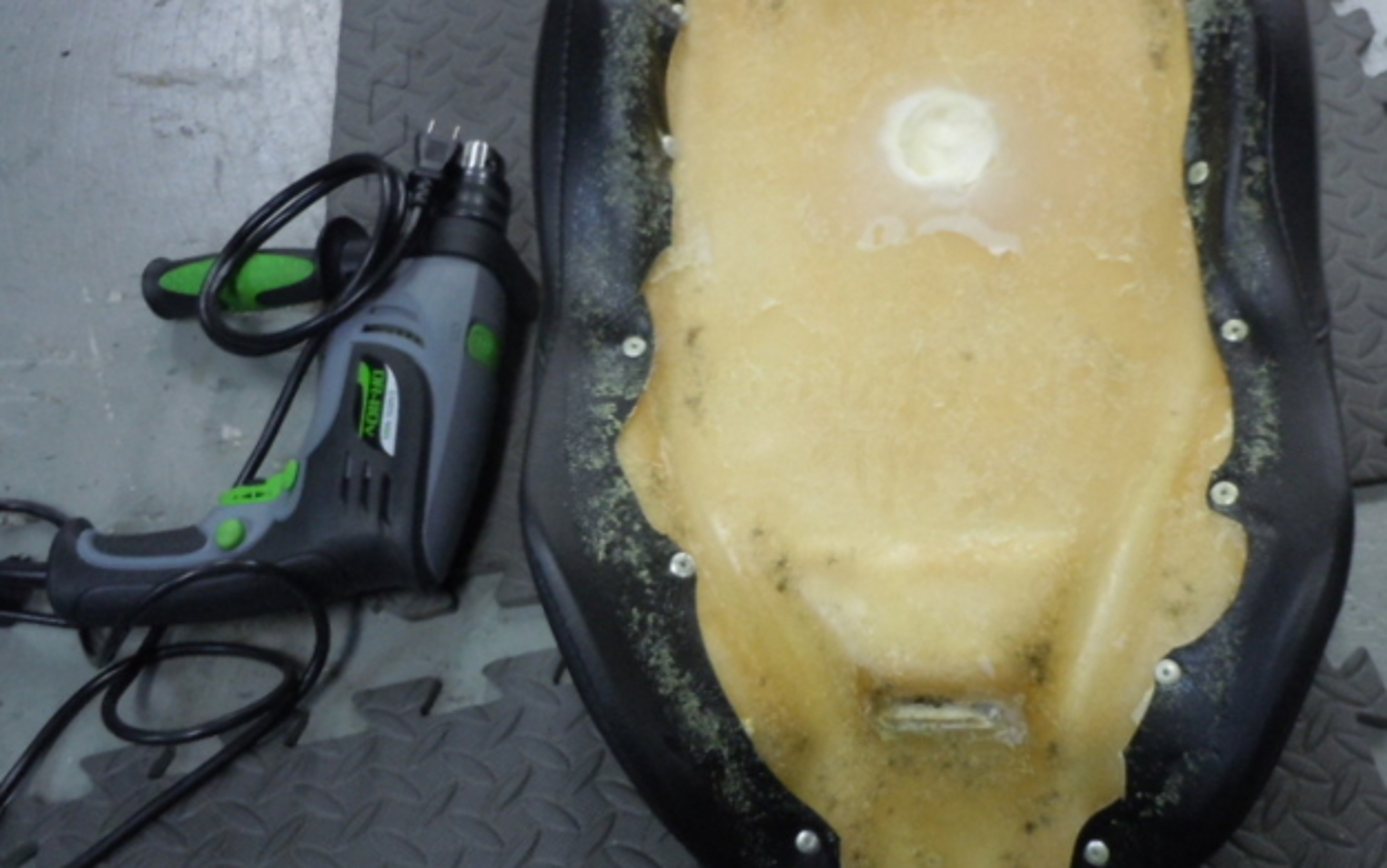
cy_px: 457
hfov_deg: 51.0
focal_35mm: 38
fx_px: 1437
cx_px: 868
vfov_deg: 33.6
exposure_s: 1/25
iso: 400
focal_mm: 5
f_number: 3.7
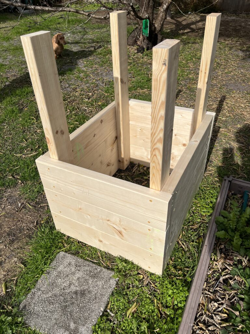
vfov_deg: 67.3
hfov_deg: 53.1
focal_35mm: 26
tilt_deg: -39.1
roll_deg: +2.3
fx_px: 250
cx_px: 125
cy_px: 167
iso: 50
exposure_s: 1/5556
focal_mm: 5.1
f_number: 1.6
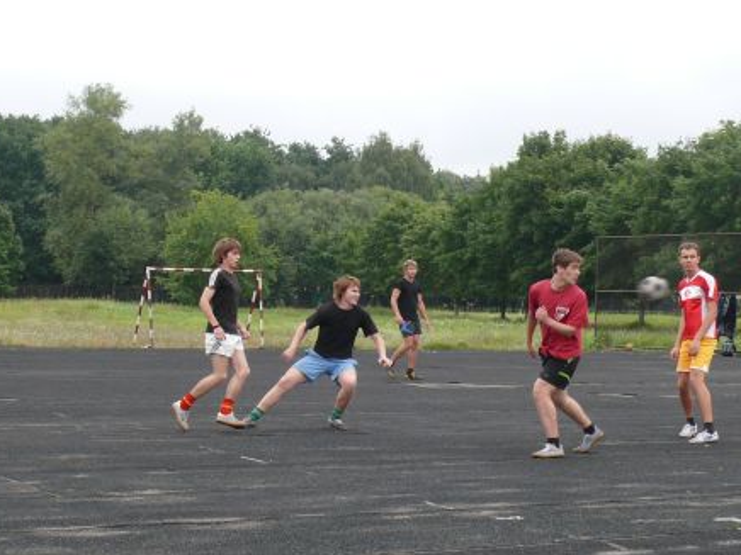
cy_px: 330
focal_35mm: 78
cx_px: 384
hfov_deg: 25.0
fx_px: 1670
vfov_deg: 18.9
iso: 100
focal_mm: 10.4
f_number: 5
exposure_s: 1/200
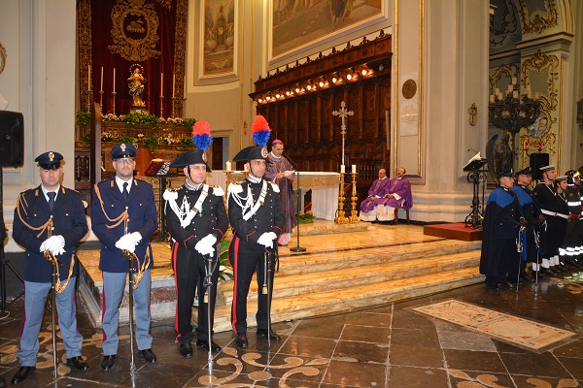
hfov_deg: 67.4
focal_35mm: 27
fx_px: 437
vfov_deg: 47.9
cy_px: 194
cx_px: 292
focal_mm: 18
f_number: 3.5
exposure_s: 1/60
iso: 500
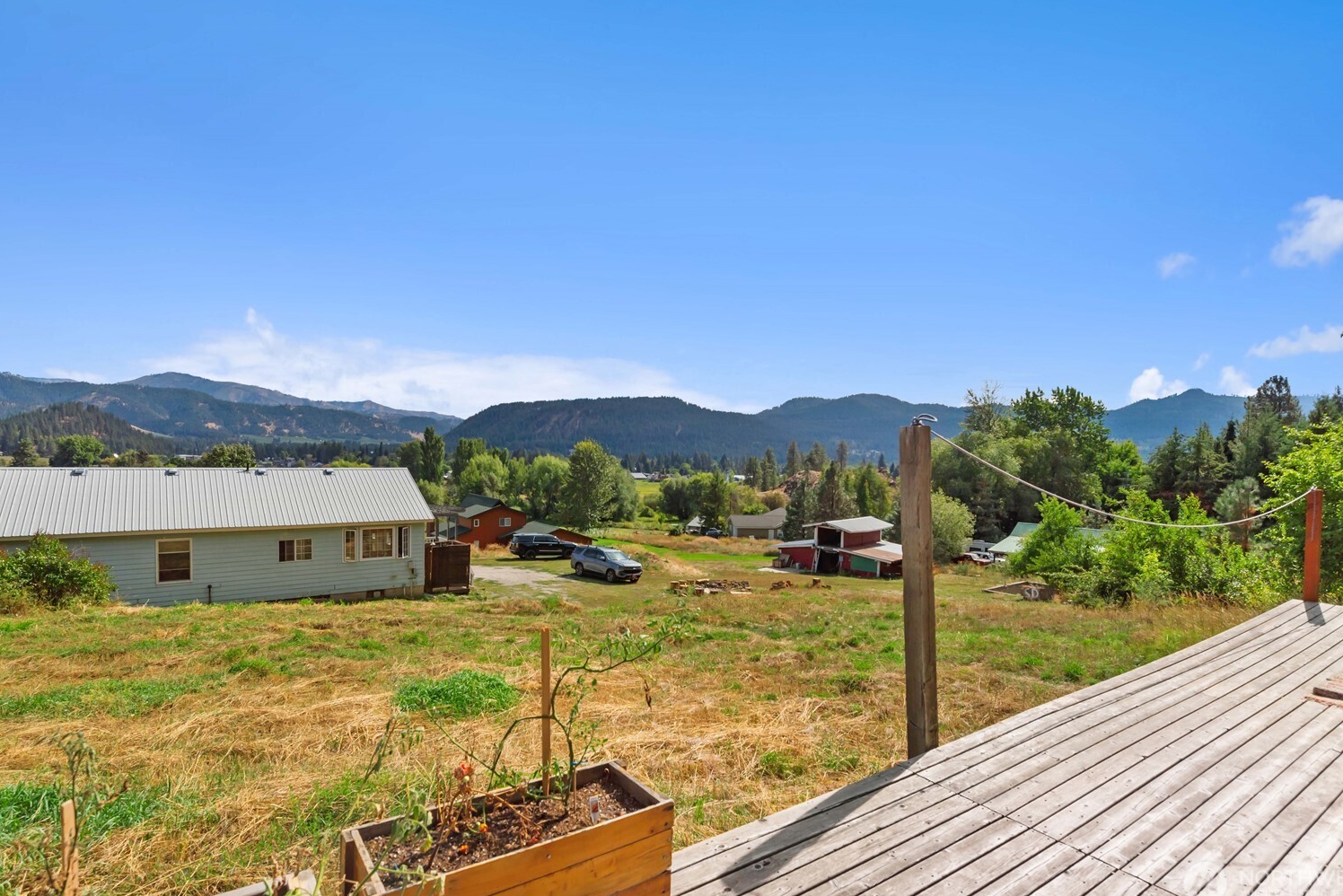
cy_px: 410
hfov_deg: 93.2
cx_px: 641
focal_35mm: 17
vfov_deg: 70.3
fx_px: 634
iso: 100
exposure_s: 1/3200
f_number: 7.1
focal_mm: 15
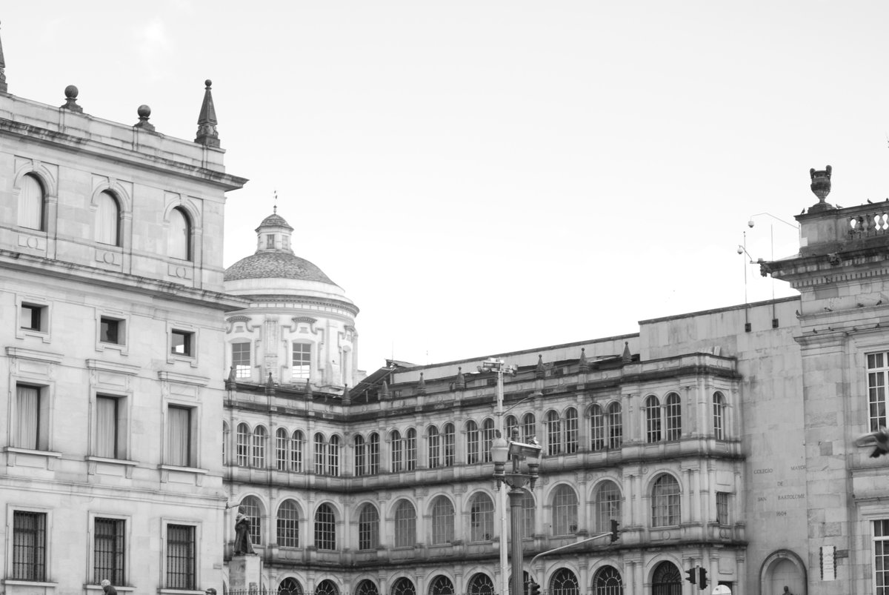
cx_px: 444
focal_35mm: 82
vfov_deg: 16.6
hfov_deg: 24.6
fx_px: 2039
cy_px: 298
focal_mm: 55
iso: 400
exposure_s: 1/60
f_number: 14
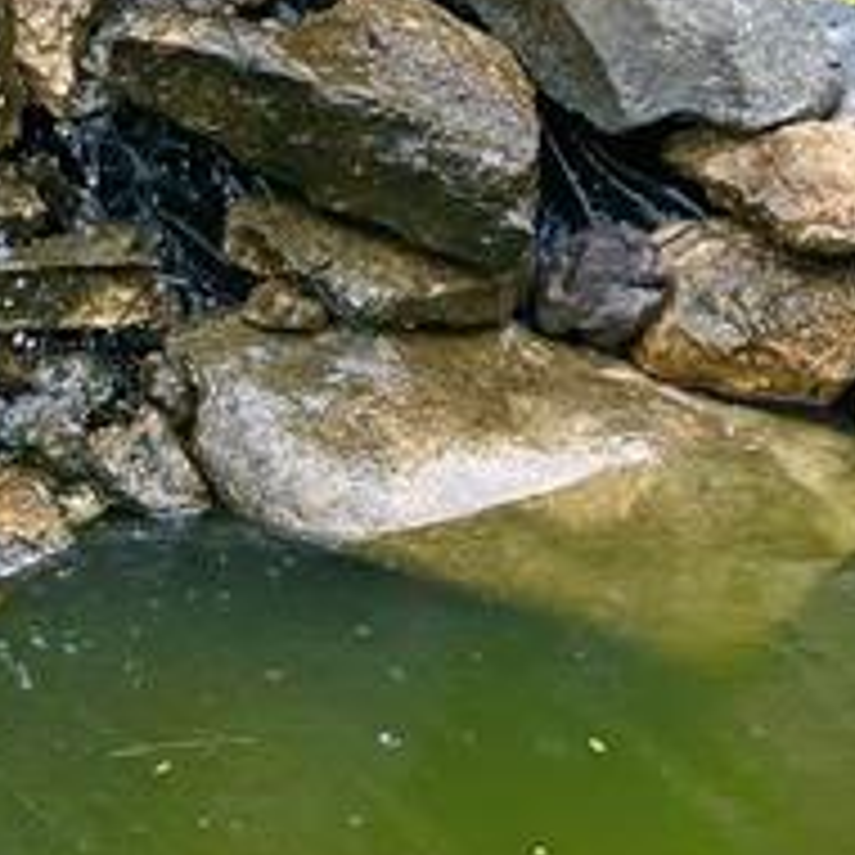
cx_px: 158
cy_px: 940
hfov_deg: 14.6
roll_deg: +0.3
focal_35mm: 119
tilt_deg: -30.7
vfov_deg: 14.3
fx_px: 3325
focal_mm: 5.1
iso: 32
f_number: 1.6
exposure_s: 1/592
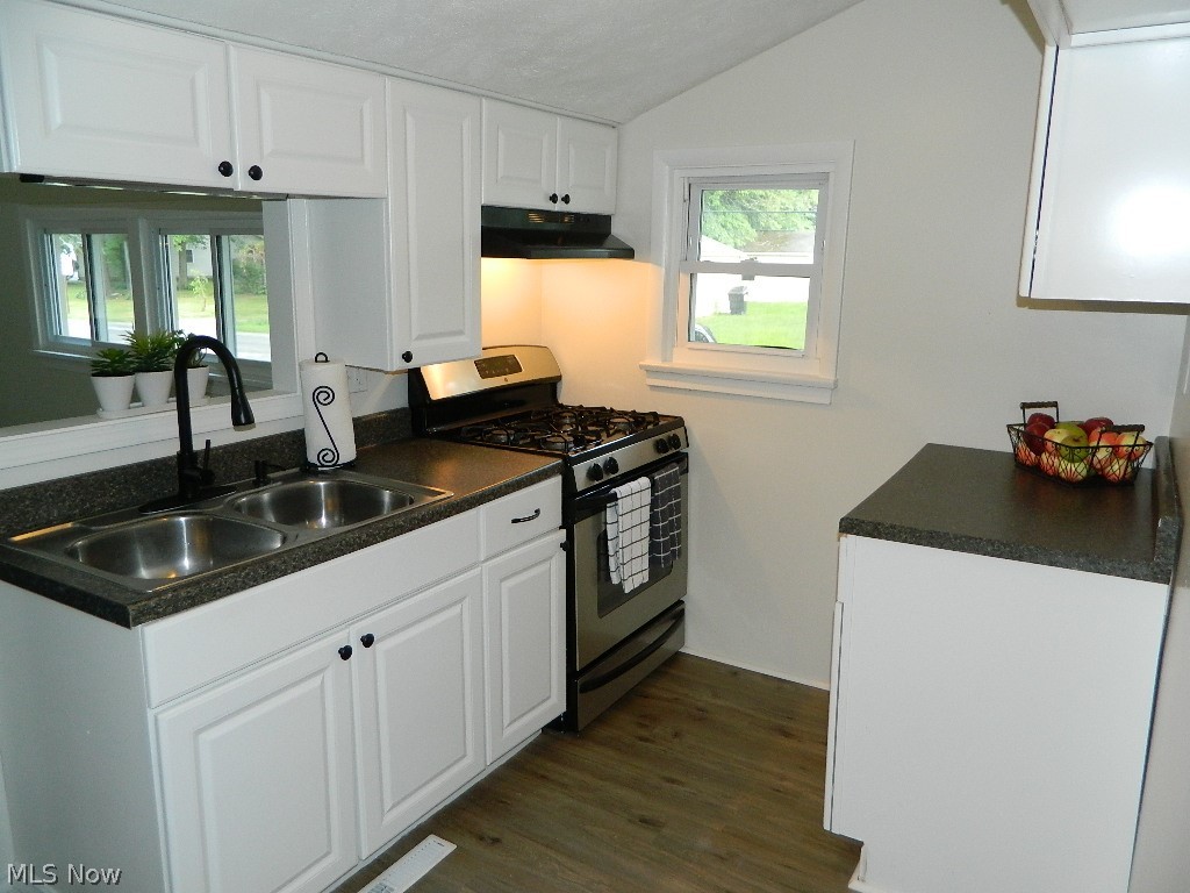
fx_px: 859
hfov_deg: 69.4
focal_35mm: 25
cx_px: 595
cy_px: 446
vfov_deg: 54.9
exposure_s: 1/30
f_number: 3.1
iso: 200
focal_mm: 4.5
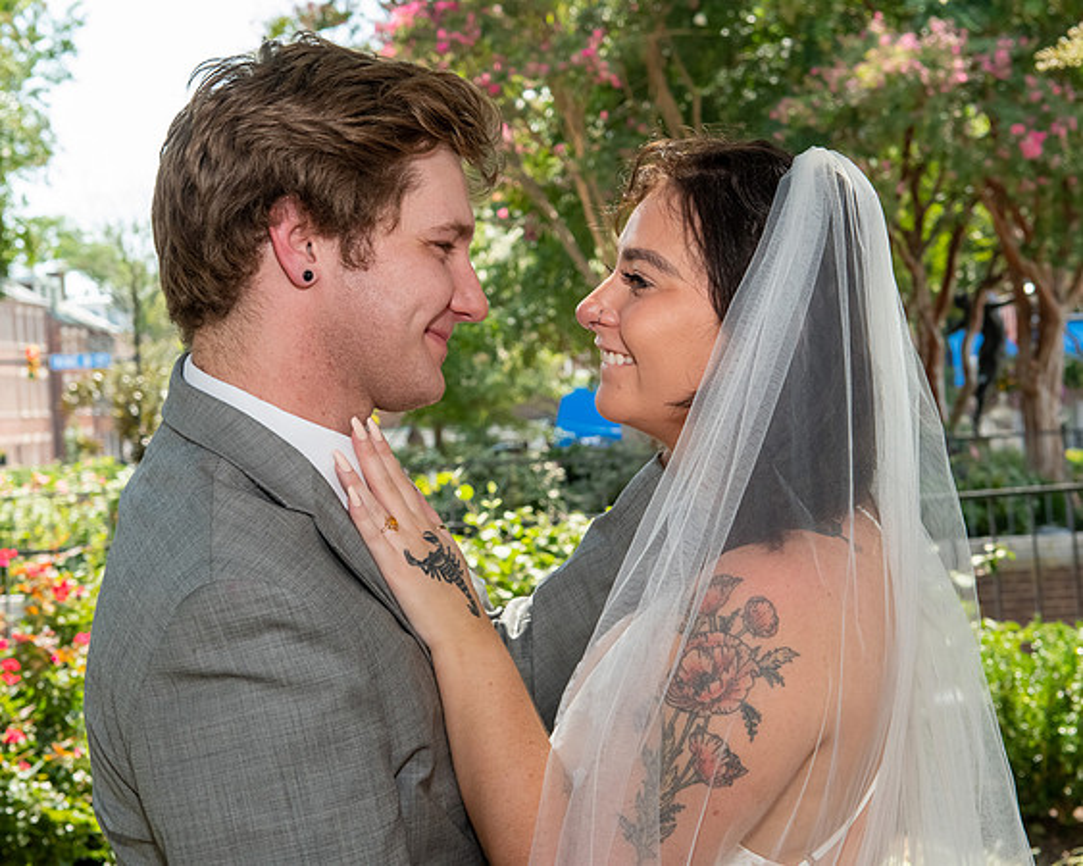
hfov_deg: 28.1
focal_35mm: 68
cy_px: 433
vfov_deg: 22.6
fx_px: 2165
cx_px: 542
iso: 320
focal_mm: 40
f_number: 6.3
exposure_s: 1/250
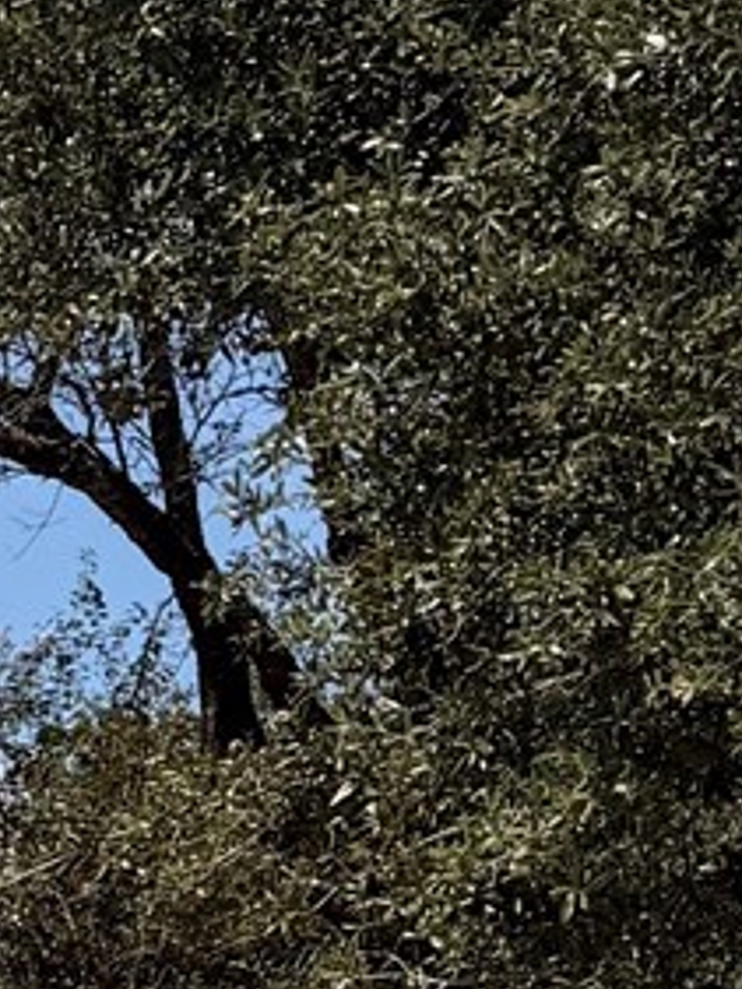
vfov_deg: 11.1
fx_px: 4998
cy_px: 1137
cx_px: -1635
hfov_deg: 7.3
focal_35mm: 175
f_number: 1.78
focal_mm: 6.76
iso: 80
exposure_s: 1/8130
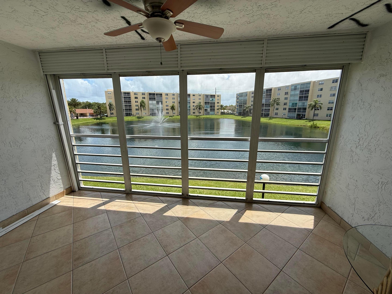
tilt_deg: -12.9
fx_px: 159
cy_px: 147
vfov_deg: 85.7
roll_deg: +0.7
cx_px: 196
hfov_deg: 102.1
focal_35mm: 14
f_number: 2.2
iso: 50
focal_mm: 2.22
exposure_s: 1/1534
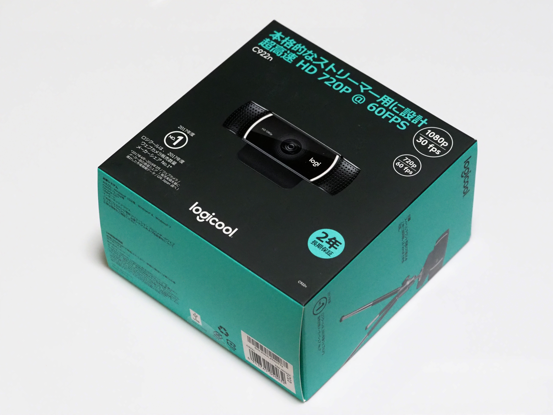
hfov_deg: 16.4
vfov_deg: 12.3
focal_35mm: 120
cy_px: 208
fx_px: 1917
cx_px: 276
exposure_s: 1/125
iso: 5000
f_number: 5.6
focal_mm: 60
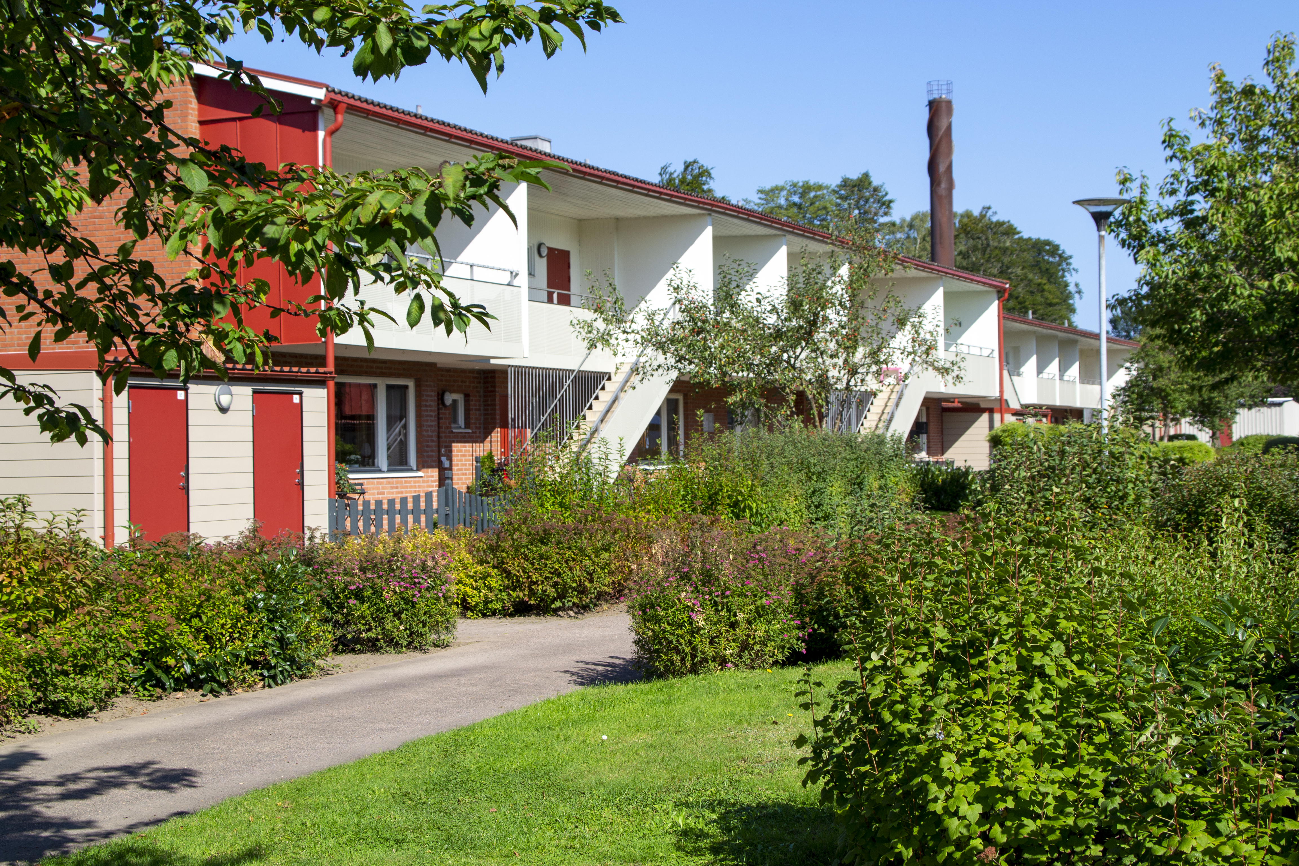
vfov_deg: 23.8
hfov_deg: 35.1
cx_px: 650
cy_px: 433
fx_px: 2057
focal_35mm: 57
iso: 100
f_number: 8
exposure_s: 1/250
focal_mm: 38
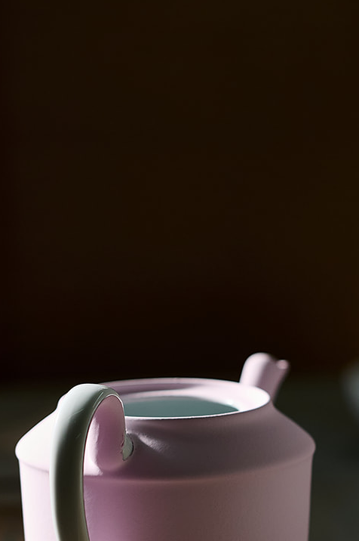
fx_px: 2847
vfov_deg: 10.8
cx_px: 367
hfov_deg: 7.2
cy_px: 323
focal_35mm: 190
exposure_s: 1/6000
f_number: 2.4
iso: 400
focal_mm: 85
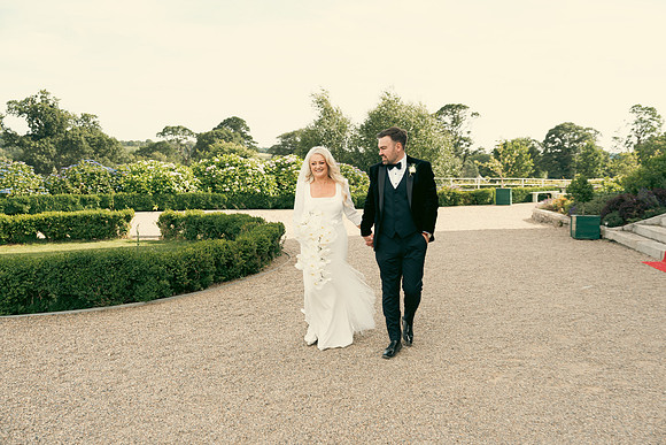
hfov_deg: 54.4
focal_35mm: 35
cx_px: 333
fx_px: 648
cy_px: 222
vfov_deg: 37.9
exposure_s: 1/400
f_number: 3.5
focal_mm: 35
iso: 125
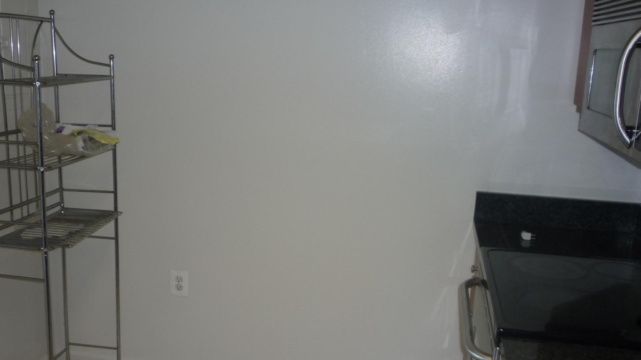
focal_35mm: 41
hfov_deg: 49.4
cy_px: 233
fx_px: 697
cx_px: 294
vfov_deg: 28.8
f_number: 3.3
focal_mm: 5.2
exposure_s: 1/30
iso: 100
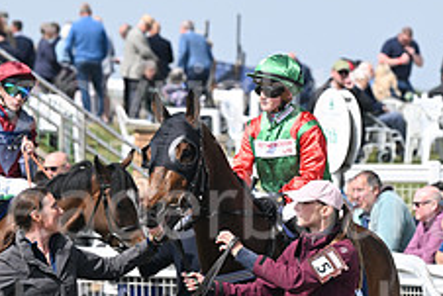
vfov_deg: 2.7
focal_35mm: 513
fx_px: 6317
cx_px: 218
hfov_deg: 4.0
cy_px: 224
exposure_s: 1/1600
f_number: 6.3
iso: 400
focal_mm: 200
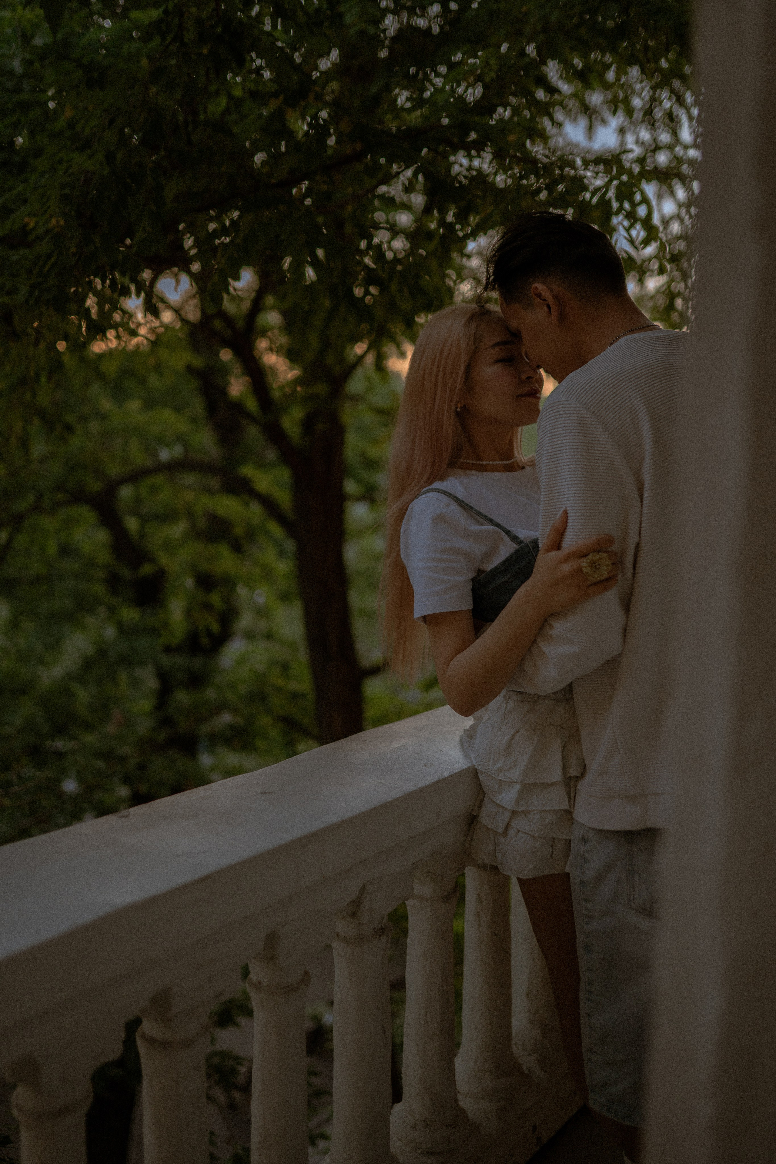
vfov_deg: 54.4
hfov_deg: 37.9
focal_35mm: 35
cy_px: 582
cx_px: 388
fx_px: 1132
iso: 320
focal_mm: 35
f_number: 1.4
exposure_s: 1/1000
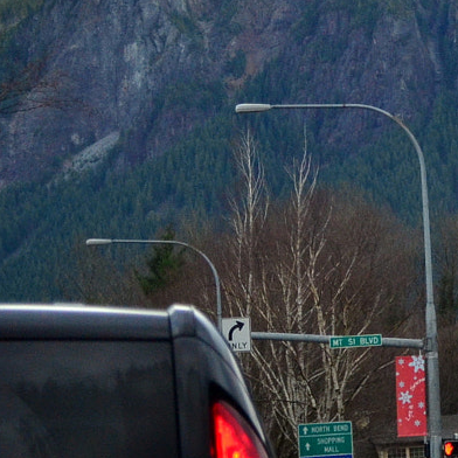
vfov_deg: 8.4
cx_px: 792
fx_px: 3114
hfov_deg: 8.1
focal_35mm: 208
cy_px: 39
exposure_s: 1/640
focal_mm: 40
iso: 800
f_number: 5.3
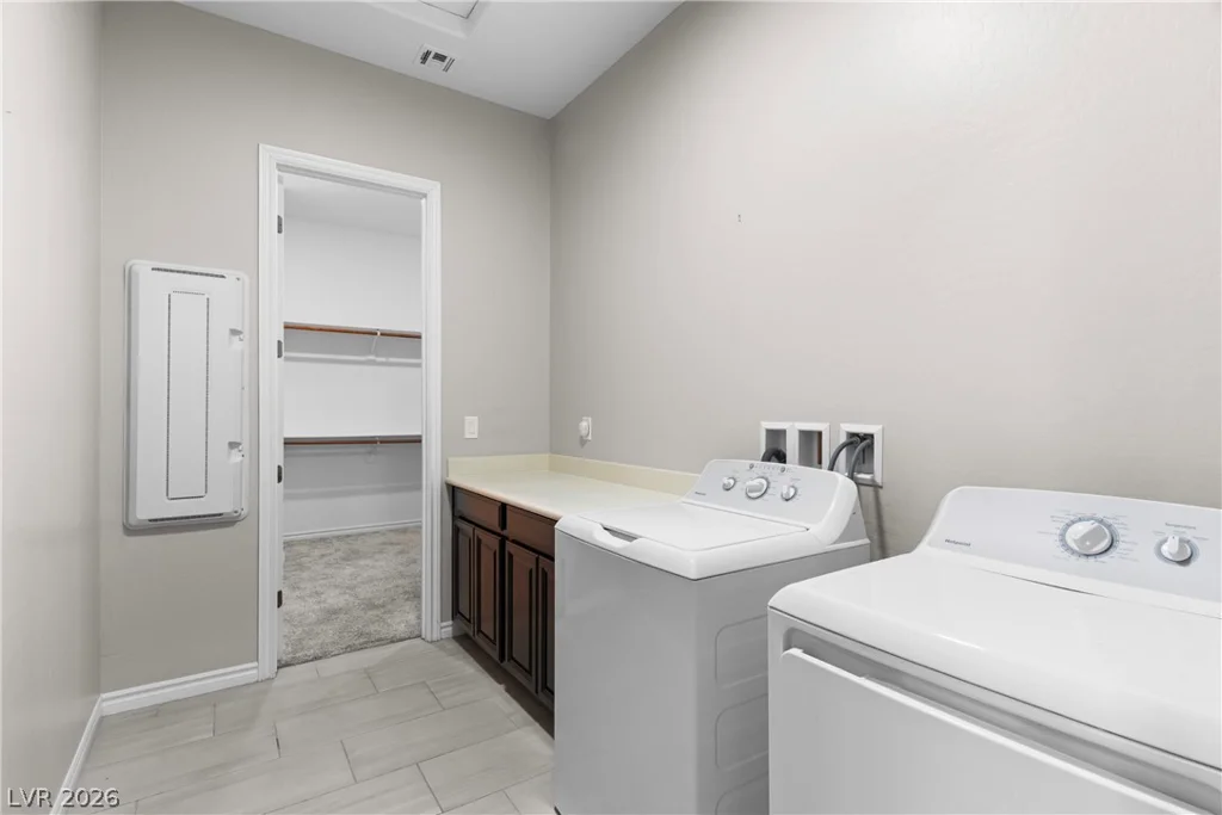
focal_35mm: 17
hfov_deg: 93.3
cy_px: 408
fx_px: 577
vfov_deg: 70.5
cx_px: 611
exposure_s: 1/4
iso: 400
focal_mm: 17
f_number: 8
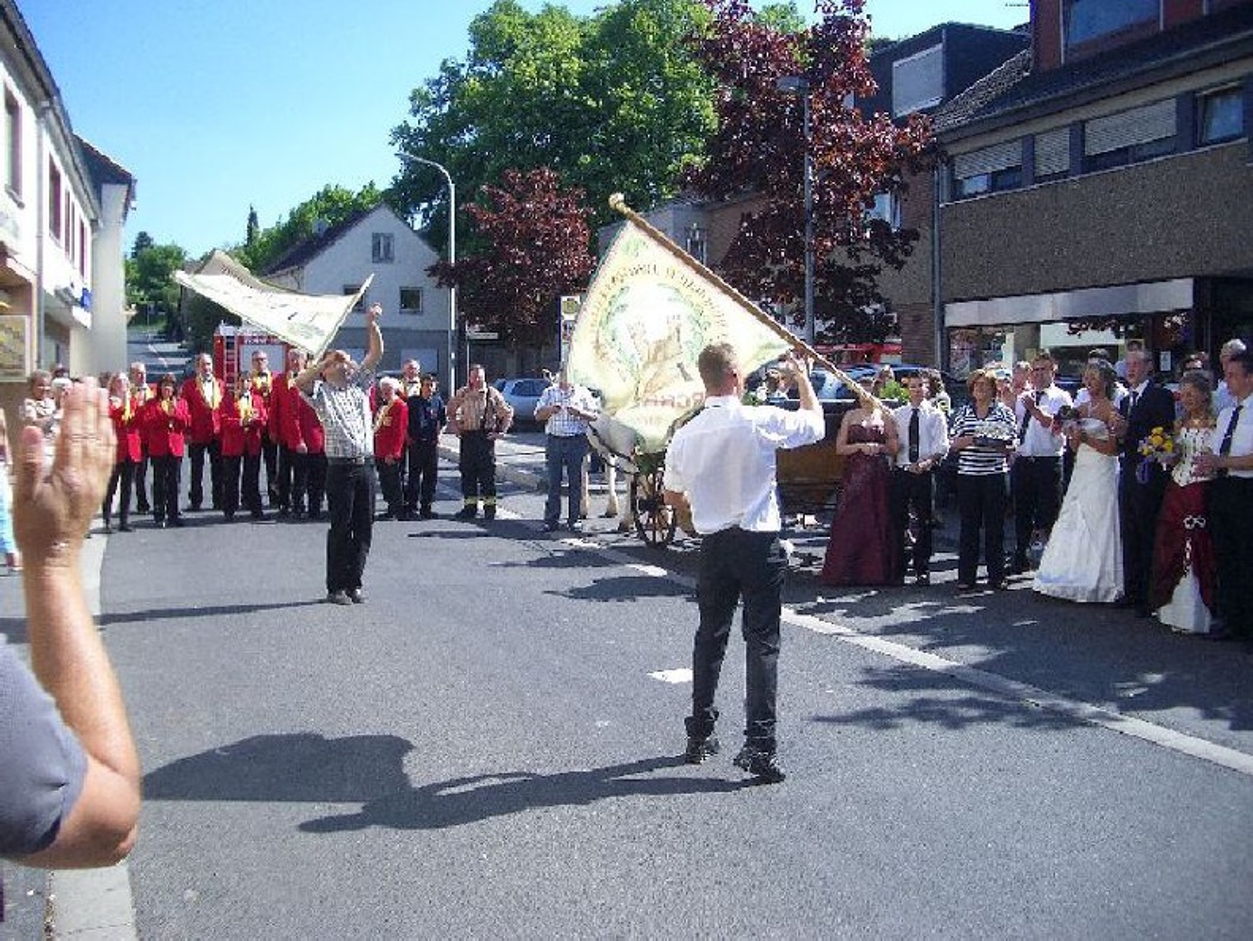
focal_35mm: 35
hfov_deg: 52.6
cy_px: 470
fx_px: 1267
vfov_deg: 40.7
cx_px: 626
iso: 50
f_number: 2.6
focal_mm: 5.8
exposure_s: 1/640
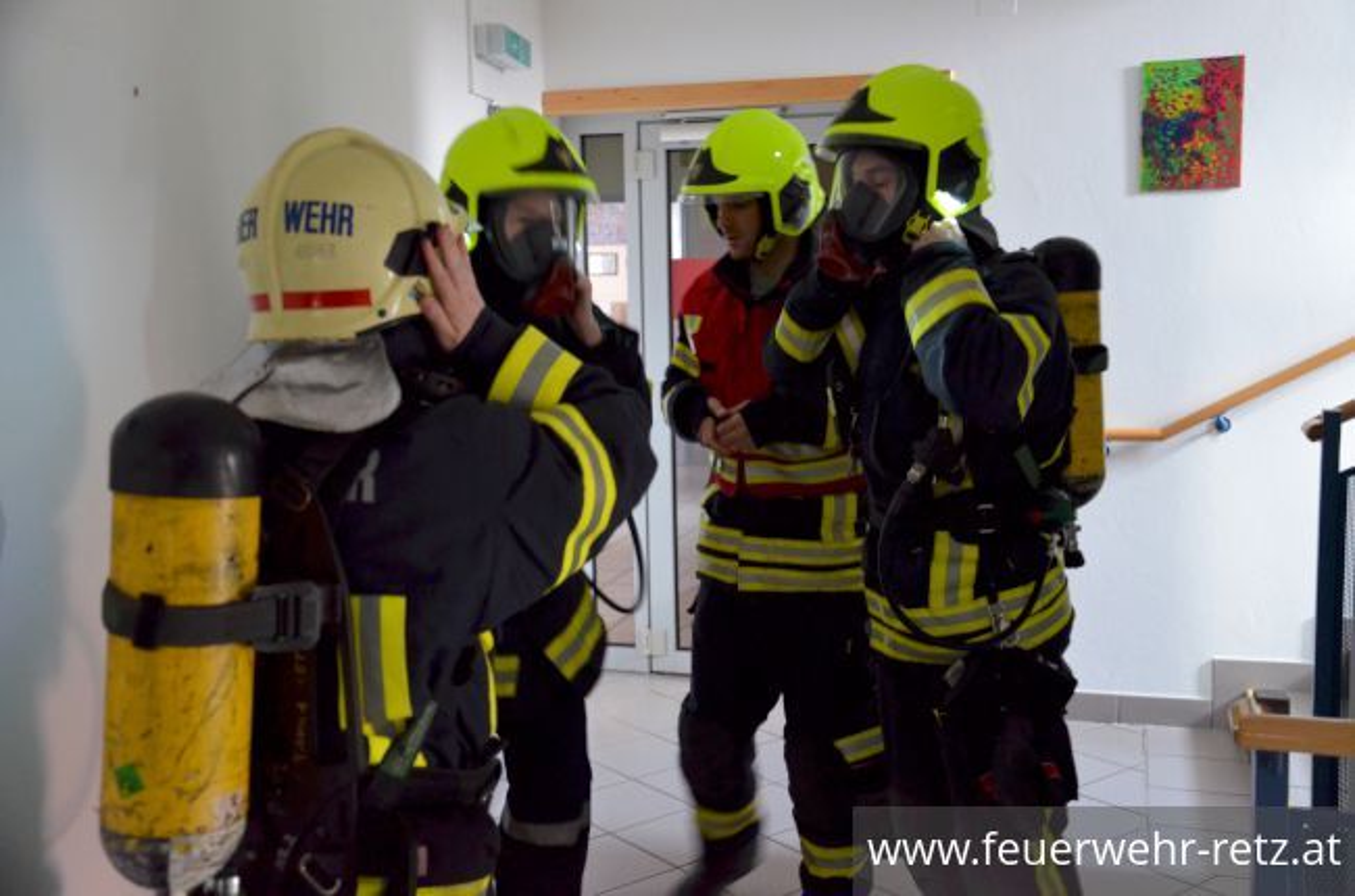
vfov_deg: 34.0
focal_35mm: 39
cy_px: 448
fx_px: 1464
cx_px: 678
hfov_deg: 49.7
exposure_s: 1/30
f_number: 4
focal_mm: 26
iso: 3200
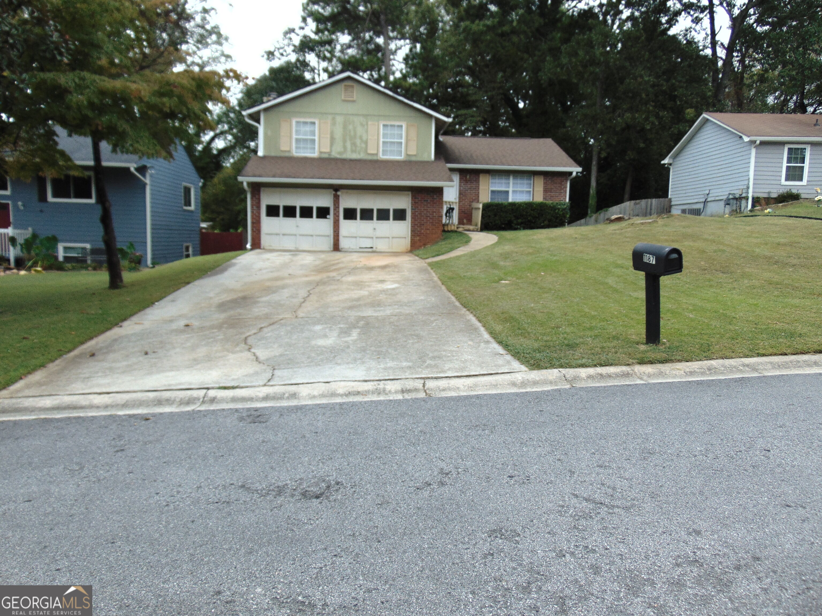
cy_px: 308
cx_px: 411
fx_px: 594
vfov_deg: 54.9
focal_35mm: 25
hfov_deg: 69.4
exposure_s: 1/500
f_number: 3
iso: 80
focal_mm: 4.5
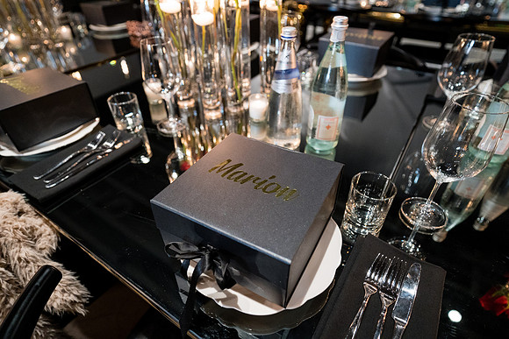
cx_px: 254
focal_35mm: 20
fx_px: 283
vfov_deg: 62.0
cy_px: 170
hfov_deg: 84.0
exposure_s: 1/30
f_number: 2.8
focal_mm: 20
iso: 4000
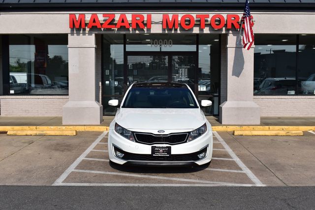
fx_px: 407
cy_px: 105
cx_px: 158
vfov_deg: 28.9
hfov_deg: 42.3
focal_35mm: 46
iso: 200
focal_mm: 31
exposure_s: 1/500
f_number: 11
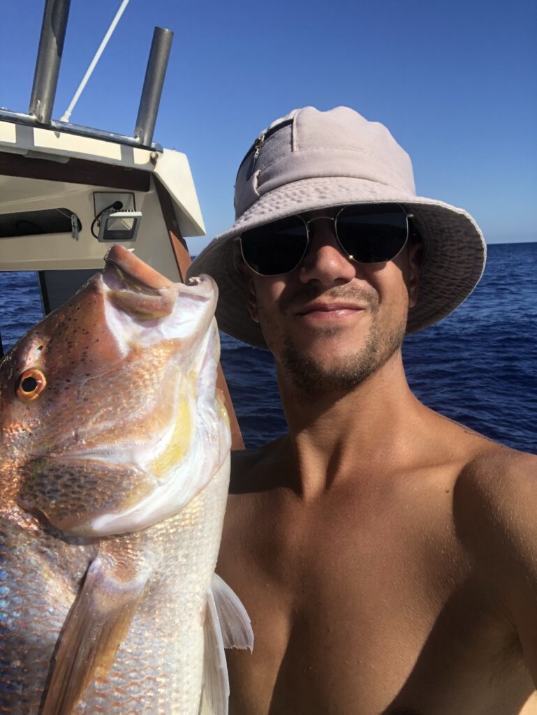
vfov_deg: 56.8
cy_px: 358
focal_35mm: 32
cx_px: 268
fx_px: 661
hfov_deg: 44.2
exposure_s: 1/1011
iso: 20
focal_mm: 2.87
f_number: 2.2
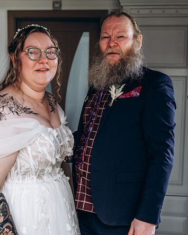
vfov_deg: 32.0
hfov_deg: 25.8
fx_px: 410
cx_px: 82
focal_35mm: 59
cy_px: 116
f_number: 2.5
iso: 320
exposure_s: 1/160
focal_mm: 35
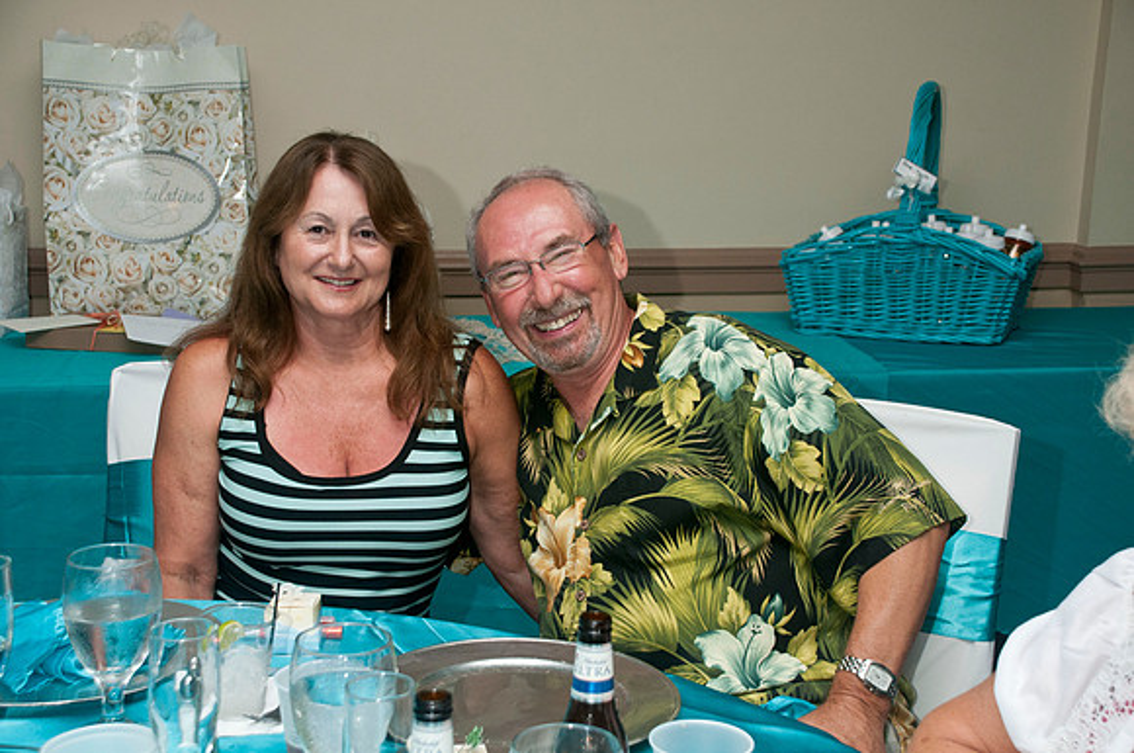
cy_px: 376
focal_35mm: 52
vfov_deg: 25.7
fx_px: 1651
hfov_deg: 37.9
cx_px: 567
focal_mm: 35
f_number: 5.6
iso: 400
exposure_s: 1/160
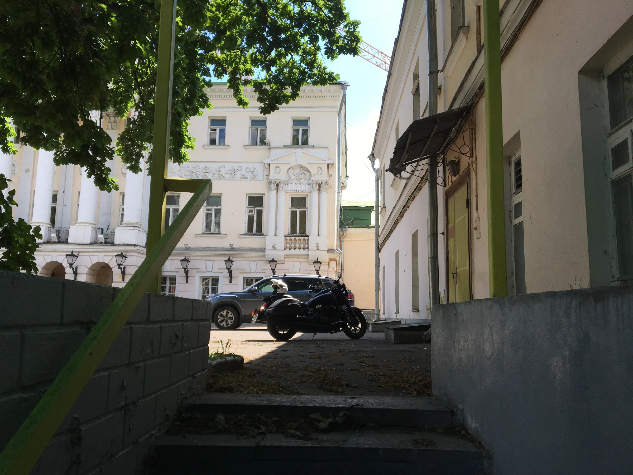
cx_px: 316
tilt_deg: +9.7
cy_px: 238
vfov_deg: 48.2
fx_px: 530
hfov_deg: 61.7
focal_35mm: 29
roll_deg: -1.4
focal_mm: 4.15
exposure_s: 1/674
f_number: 2.2
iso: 25
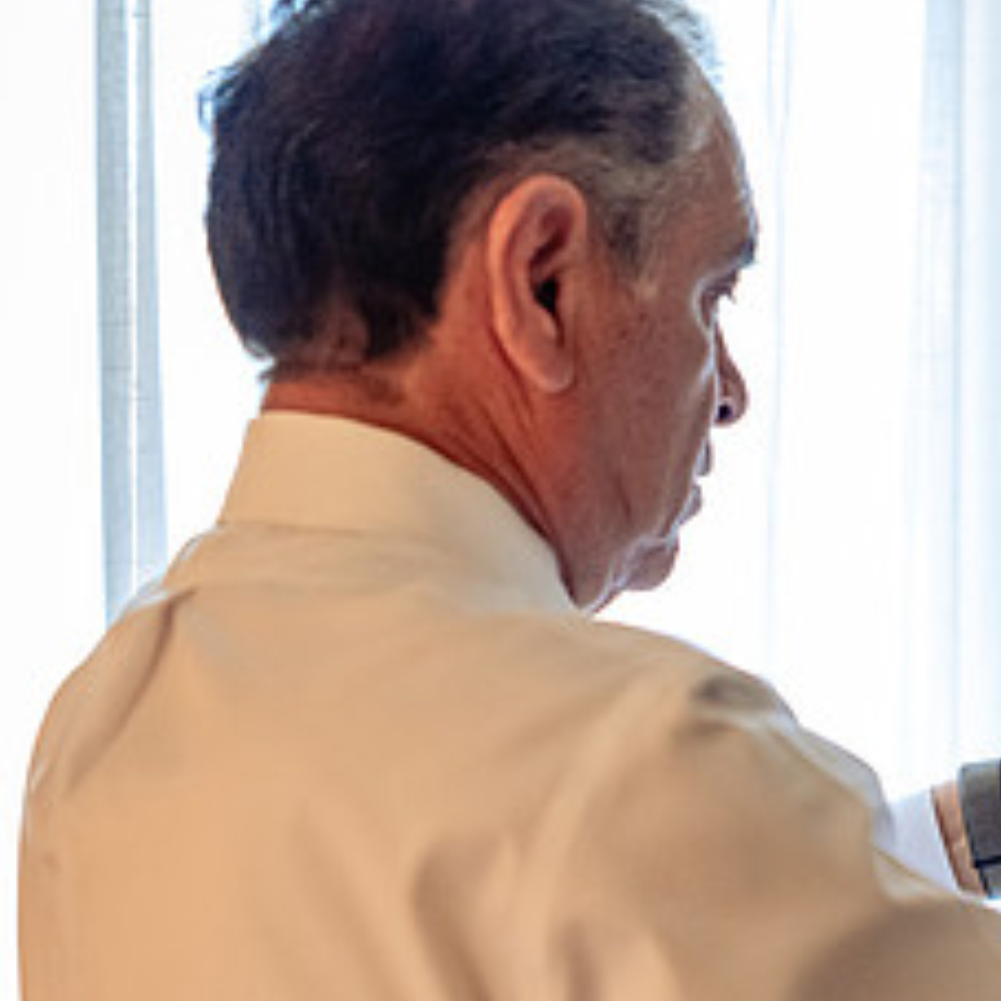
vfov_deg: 22.1
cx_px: 948
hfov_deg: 21.6
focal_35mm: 78
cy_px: 669
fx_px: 2552
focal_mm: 35
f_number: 2.5
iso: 2500
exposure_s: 1/320
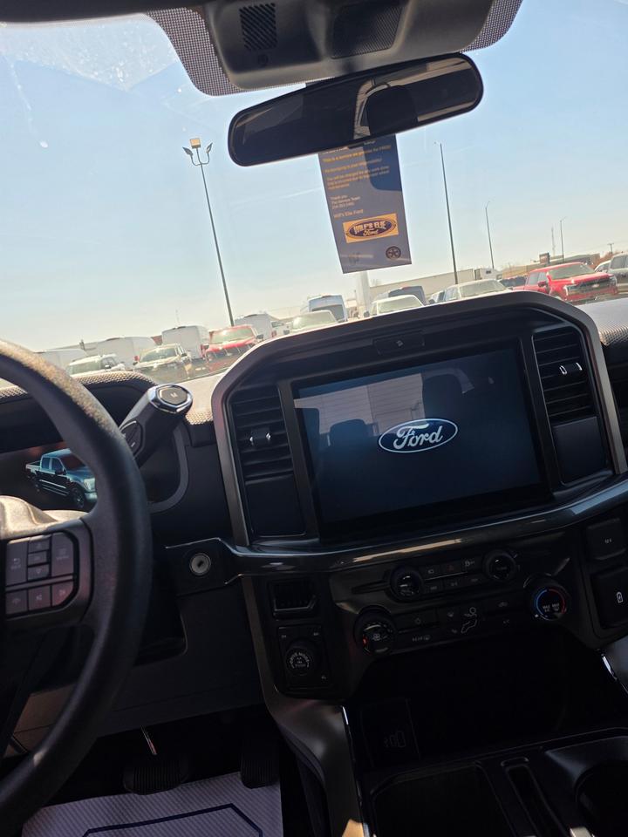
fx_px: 556
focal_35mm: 23
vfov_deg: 73.9
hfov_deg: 58.9
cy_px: 418
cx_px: 314
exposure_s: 1/2643
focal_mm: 6.3
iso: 80
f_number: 1.7
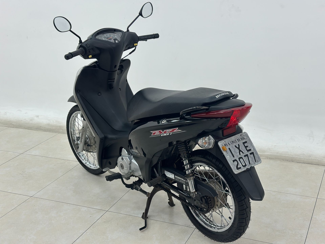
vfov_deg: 30.3
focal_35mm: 48
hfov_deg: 39.7
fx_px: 451
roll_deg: +2.6
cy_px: 122
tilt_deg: -18.2
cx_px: 162
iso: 100
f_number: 1.78
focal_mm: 6.86
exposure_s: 1/120
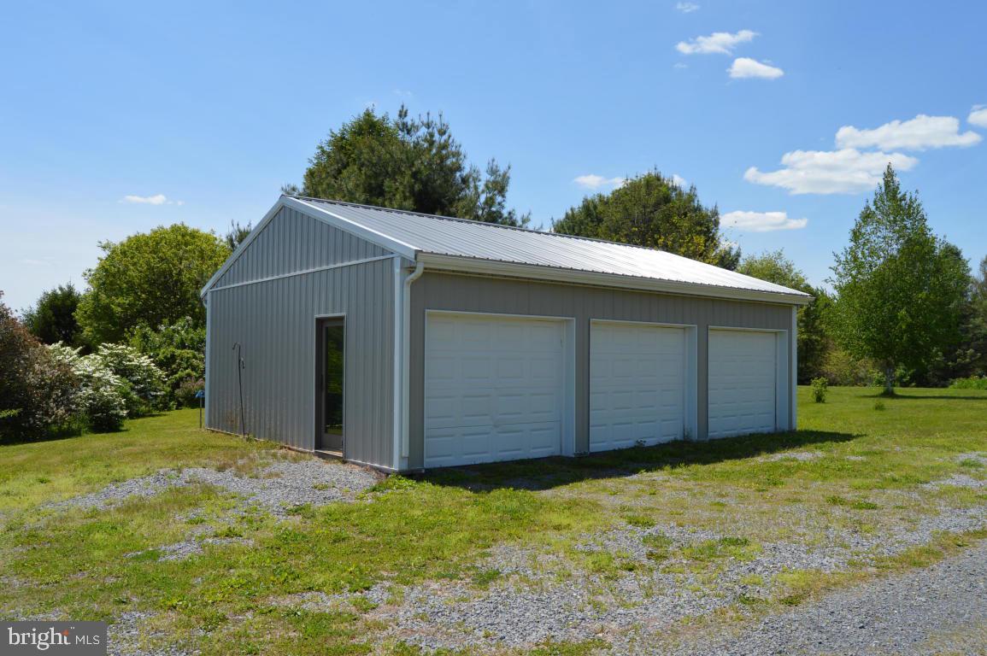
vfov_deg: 47.9
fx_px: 740
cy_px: 328
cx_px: 494
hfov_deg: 67.4
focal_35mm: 27
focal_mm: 18
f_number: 9
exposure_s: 1/320
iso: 100
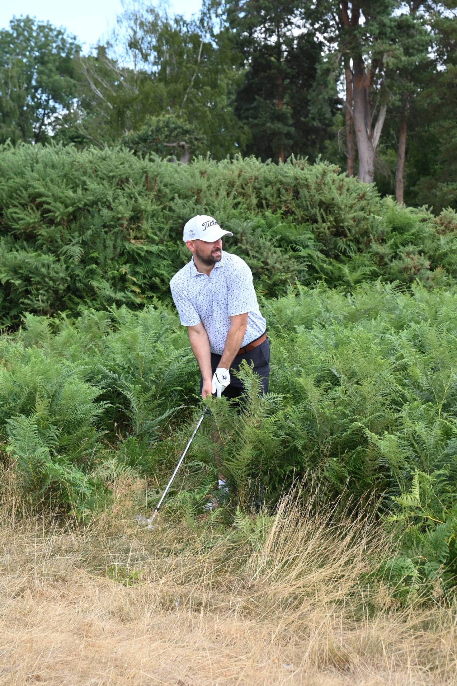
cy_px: 343
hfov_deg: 23.4
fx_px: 1106
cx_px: 228
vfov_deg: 34.5
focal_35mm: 58
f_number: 9
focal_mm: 58
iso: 200
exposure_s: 1/100
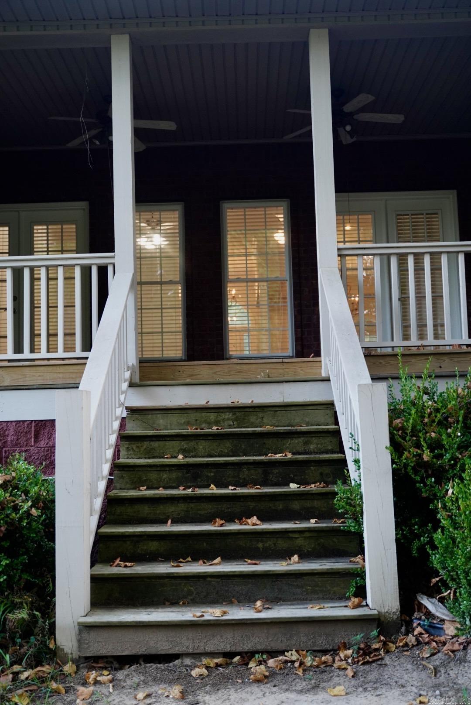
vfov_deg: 49.5
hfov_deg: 34.3
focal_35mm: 39
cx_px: 236
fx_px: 764
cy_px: 352
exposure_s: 1/320
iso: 2000
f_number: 2.8
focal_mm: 39
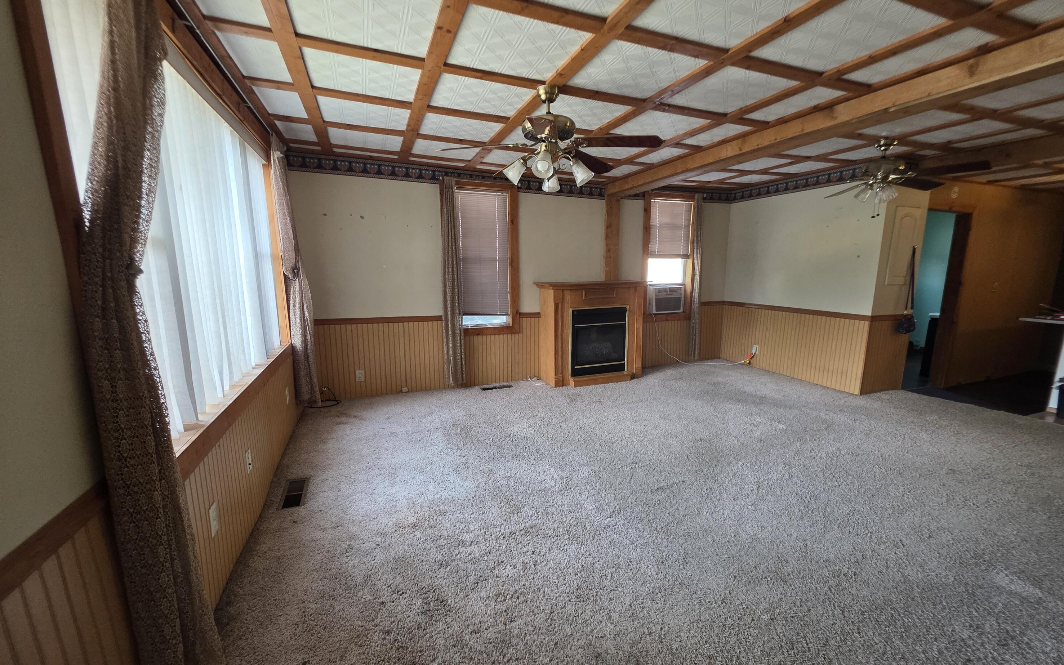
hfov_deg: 105.3
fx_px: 406
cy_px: 345
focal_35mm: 14
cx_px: 539
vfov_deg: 78.6
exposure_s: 1/120
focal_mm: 2.2
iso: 250
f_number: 1.9
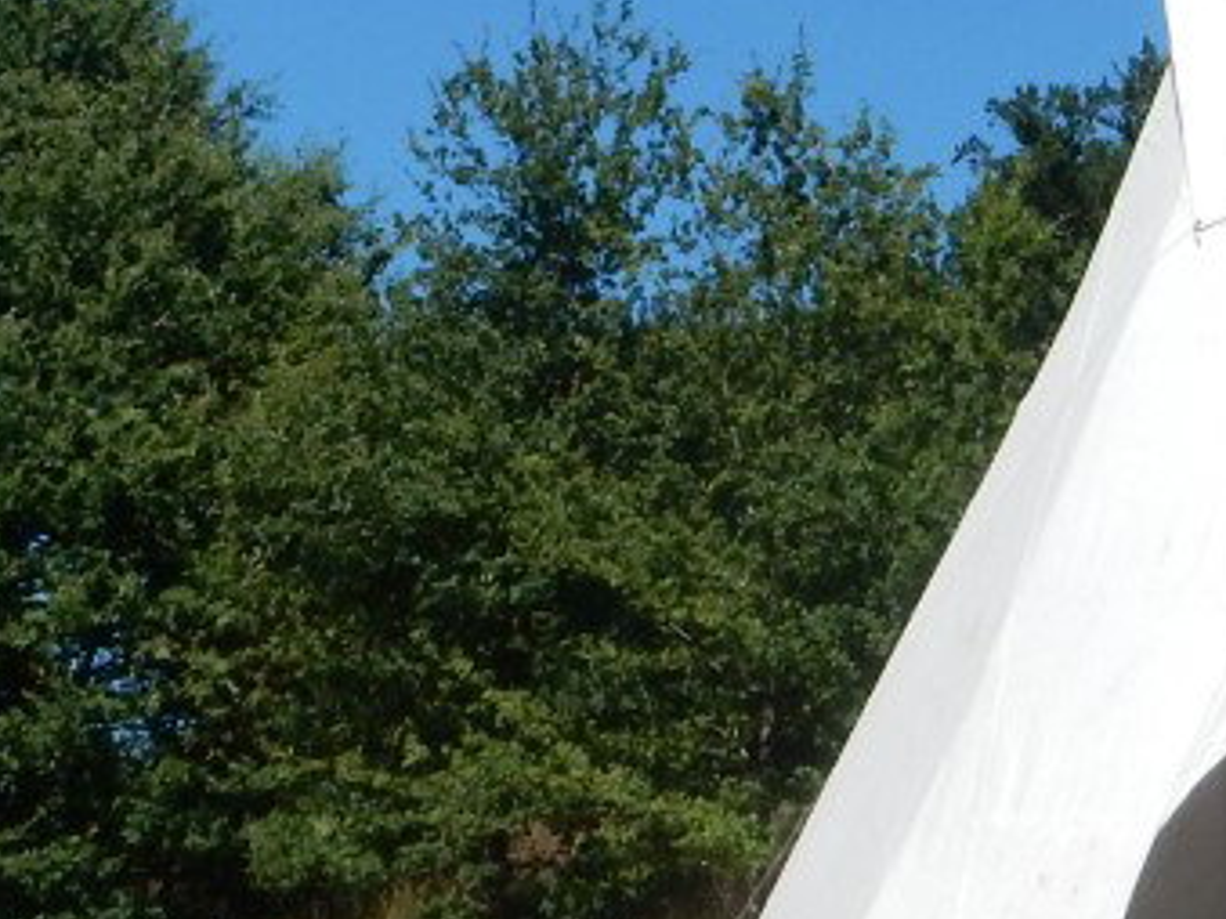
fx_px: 5417
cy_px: -525
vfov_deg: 9.4
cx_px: 383
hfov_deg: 12.9
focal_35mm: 153
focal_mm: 6.4
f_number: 4
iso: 125
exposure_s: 1/1600
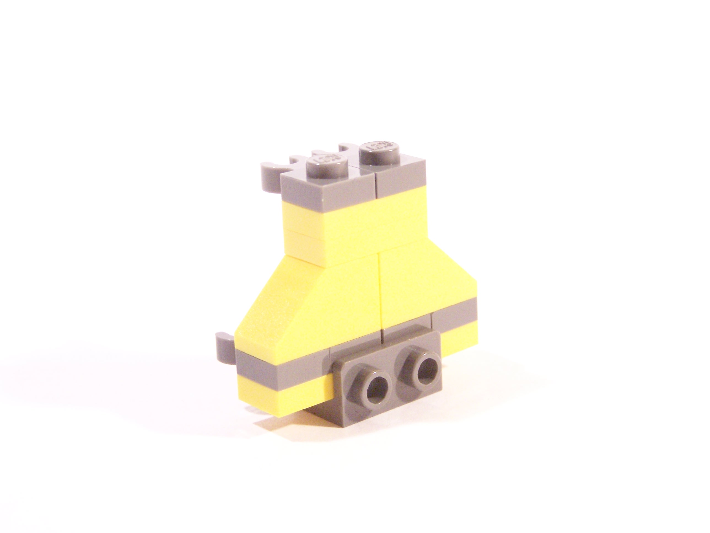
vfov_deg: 18.0
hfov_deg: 23.8
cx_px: 355
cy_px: 266
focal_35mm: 82
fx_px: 1682
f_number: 3.2
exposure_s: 1/30
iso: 400
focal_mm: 13.7
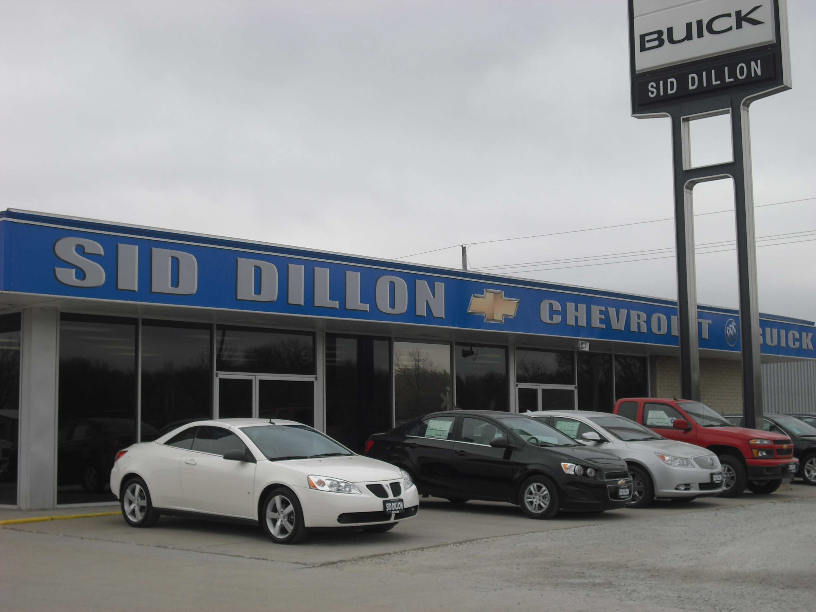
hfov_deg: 34.9
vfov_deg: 26.6
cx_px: 408
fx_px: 1297
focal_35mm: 55
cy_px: 306
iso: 64
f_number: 6.9
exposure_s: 1/125
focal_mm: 9
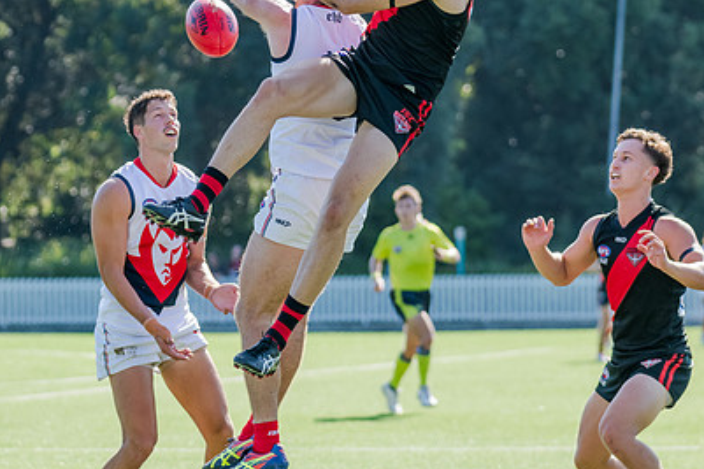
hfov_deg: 7.1
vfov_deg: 4.7
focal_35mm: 291
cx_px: 356
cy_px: 80
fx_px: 5688
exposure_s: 1/1600
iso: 800
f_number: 5
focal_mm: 170
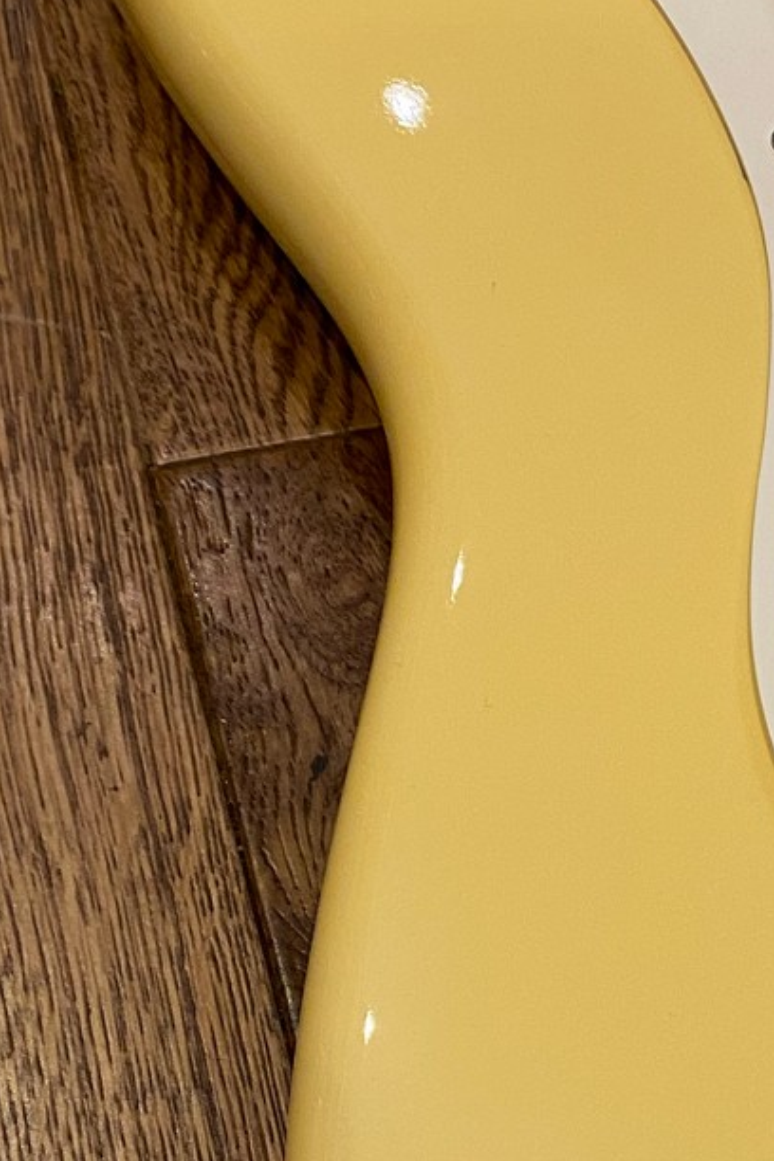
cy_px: 856
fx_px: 2451
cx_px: 1212
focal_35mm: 76
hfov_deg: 16.2
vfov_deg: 26.3
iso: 125
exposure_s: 1/87
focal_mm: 4.25
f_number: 1.8
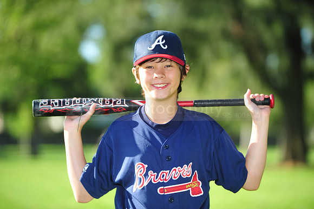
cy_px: 104
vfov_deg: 8.3
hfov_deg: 12.5
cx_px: 157
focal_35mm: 165
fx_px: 1438
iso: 200
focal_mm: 165
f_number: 4
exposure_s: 1/500
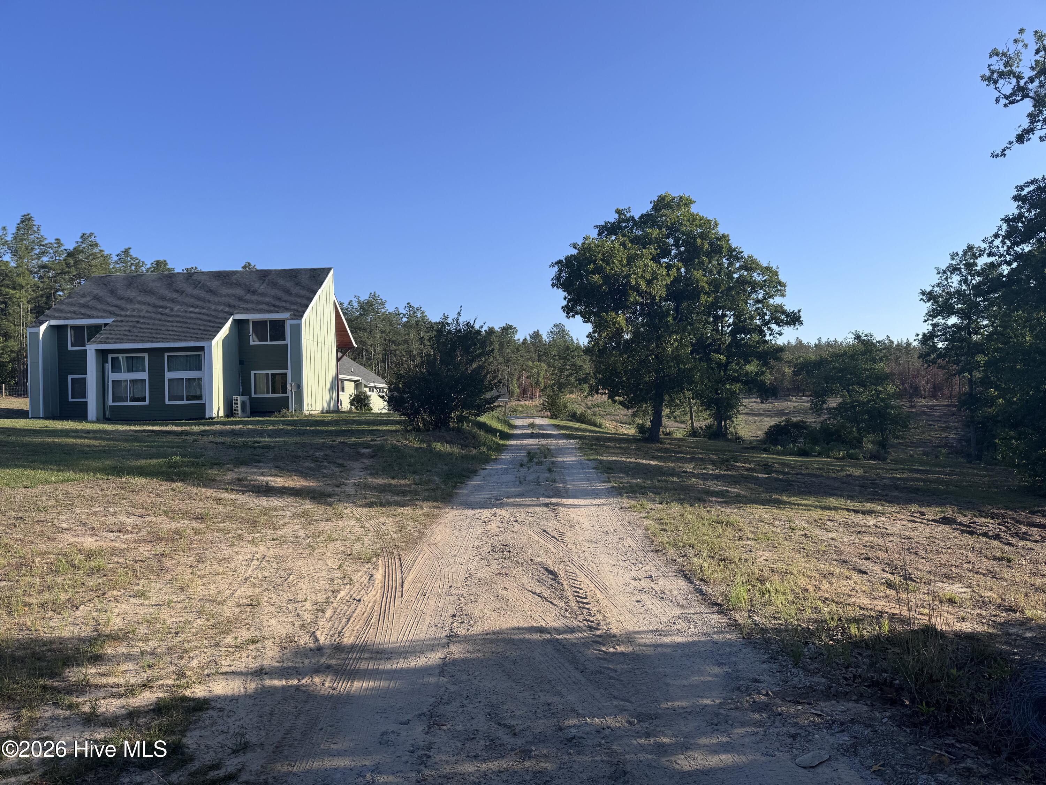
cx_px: 523
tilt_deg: -1.5
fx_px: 725
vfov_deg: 56.8
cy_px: 392
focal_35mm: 24
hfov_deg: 71.6
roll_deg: +2.0
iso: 80
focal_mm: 6.76
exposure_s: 1/3247
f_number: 1.78
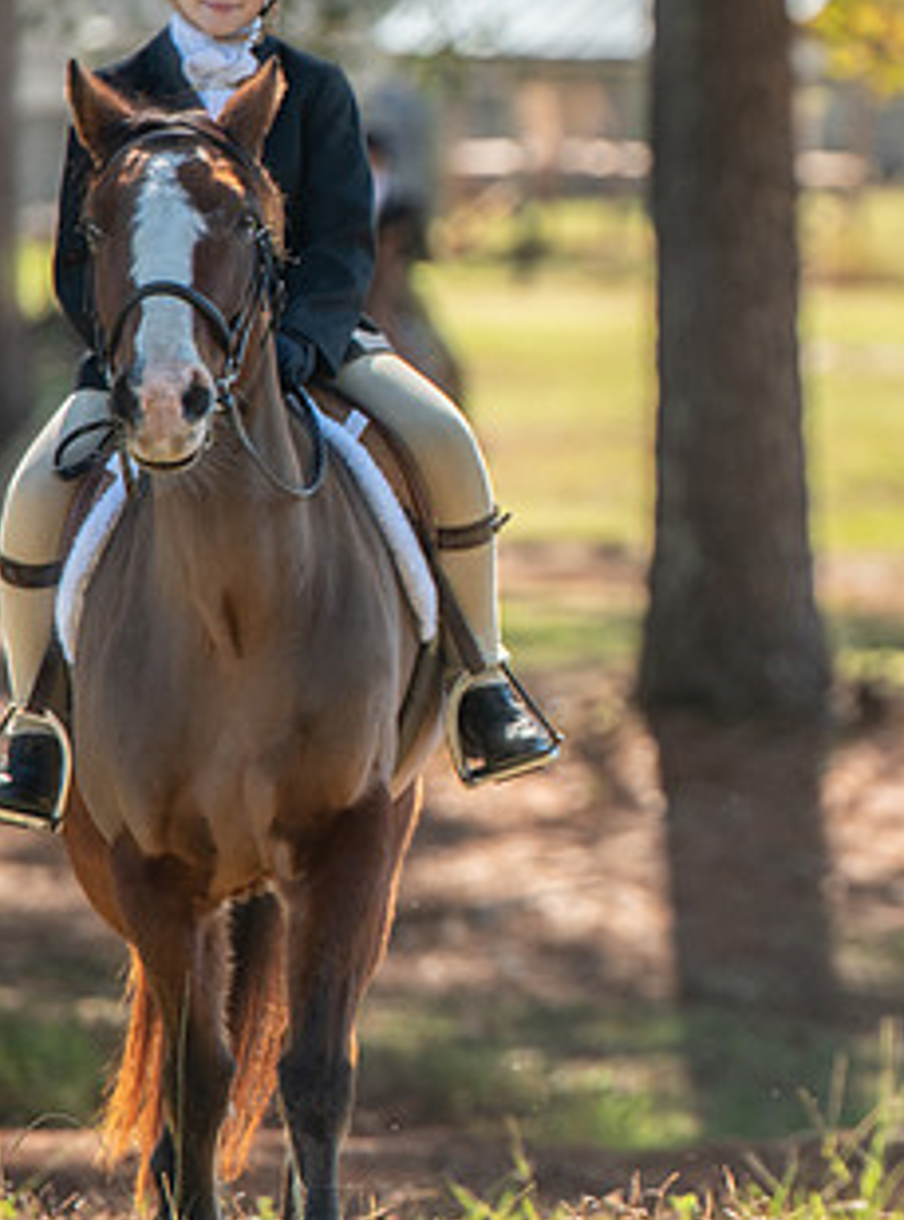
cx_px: 1099
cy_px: 300
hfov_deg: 3.2
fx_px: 16106
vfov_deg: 4.3
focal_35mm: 459
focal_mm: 200
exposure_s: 1/320
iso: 200
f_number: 4
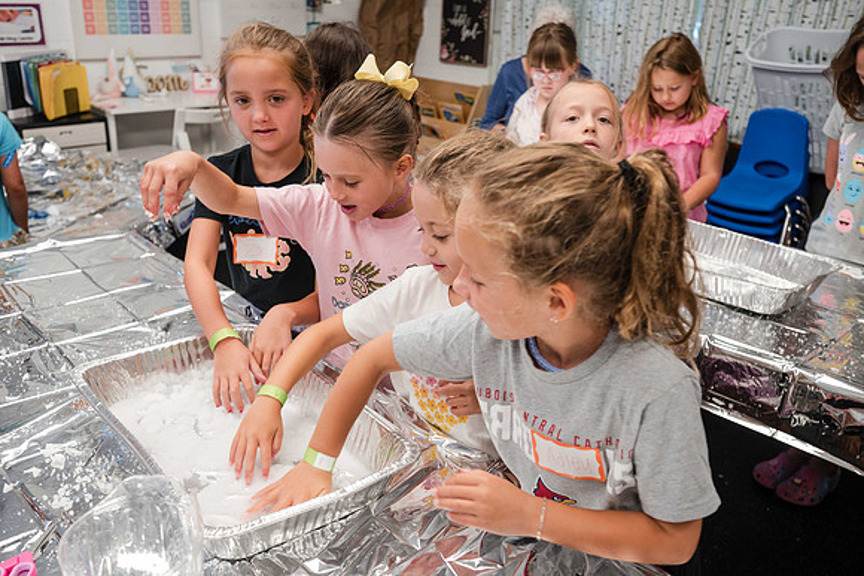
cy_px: 287
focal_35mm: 31
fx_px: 756
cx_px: 428
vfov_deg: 41.7
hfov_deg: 59.5
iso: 1250
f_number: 4
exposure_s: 1/125
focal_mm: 30
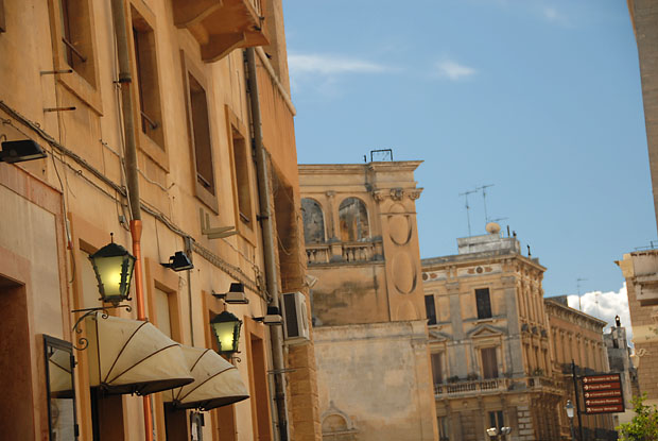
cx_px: 329
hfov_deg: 18.2
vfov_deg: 12.2
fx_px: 2059
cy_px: 220
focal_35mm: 112
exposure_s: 1/250
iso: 100
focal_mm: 75
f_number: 5
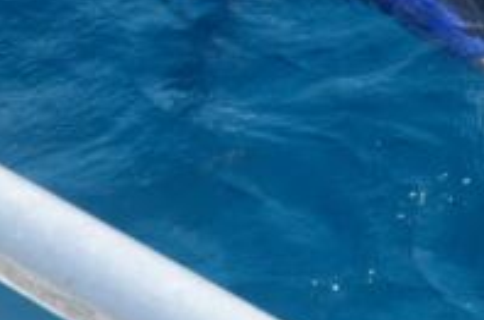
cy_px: -128
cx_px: 467
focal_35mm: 151
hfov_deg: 13.5
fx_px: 2020
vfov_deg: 8.9
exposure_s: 1/100
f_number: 16
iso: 200
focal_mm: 31
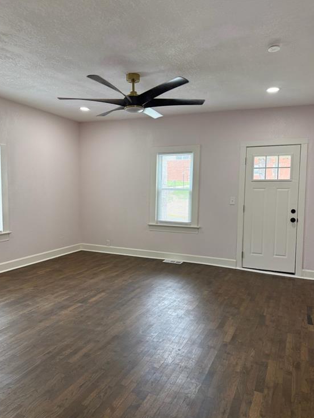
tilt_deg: -4.9
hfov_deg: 54.9
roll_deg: -0.2
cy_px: 216
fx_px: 302
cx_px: 155
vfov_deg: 69.4
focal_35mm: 25
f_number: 1.78
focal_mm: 6.76
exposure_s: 1/148
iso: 200
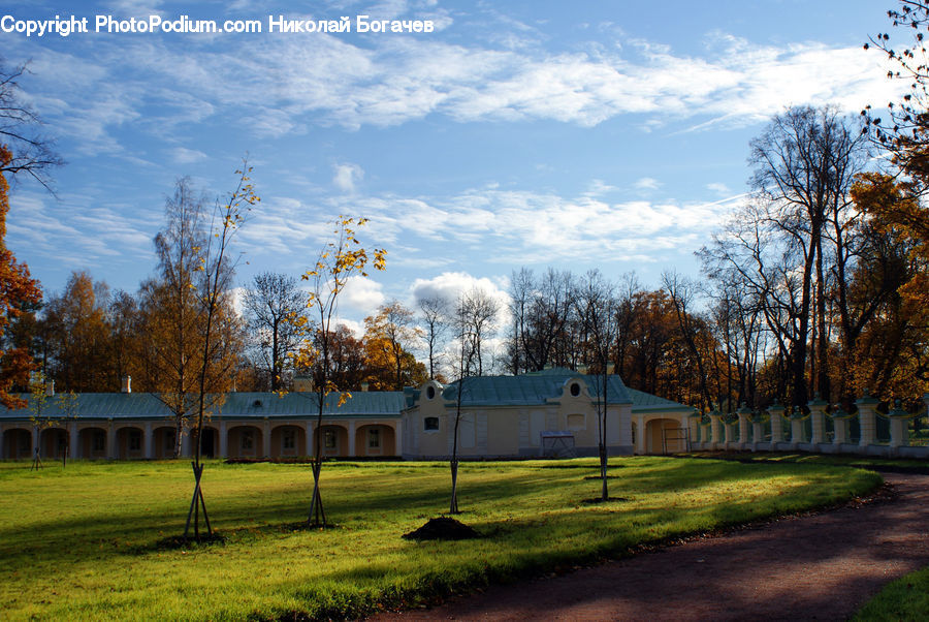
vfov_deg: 34.3
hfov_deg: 49.5
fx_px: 1007
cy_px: 311
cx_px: 464
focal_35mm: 39
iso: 100
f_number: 10
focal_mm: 26
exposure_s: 1/80
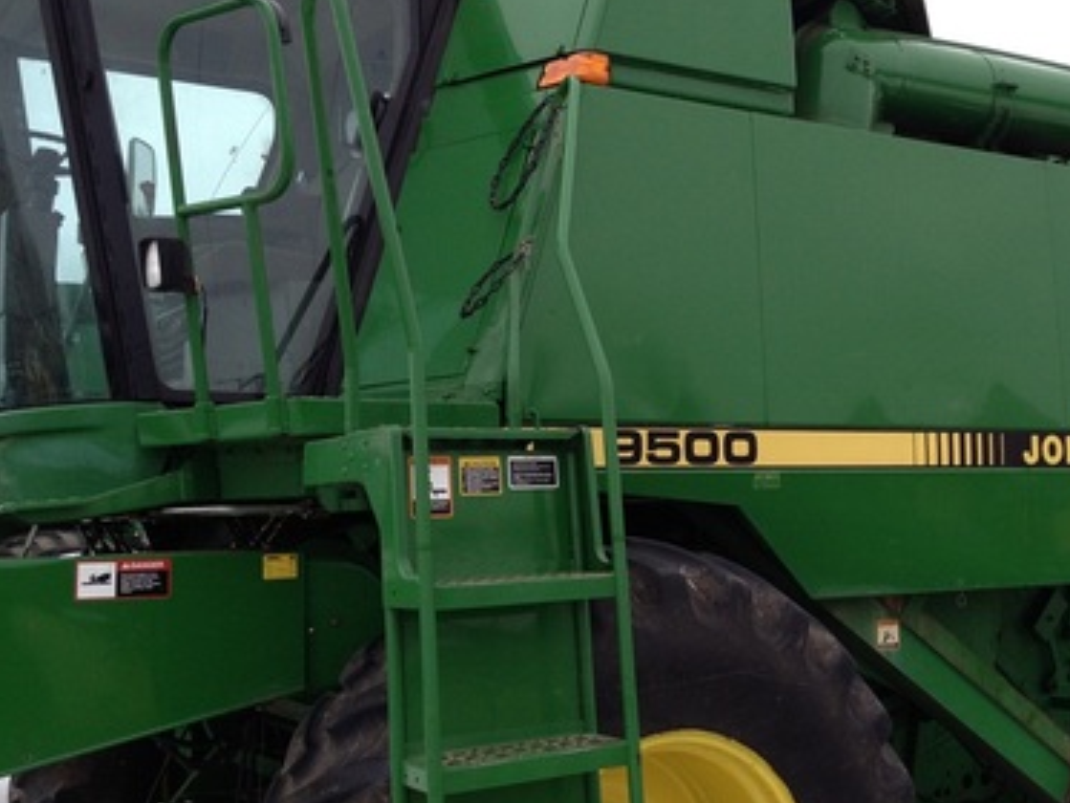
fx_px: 1577
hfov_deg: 36.8
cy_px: 387
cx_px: 775
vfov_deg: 28.6
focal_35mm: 51
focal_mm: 4.28
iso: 50
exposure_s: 1/335
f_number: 2.4
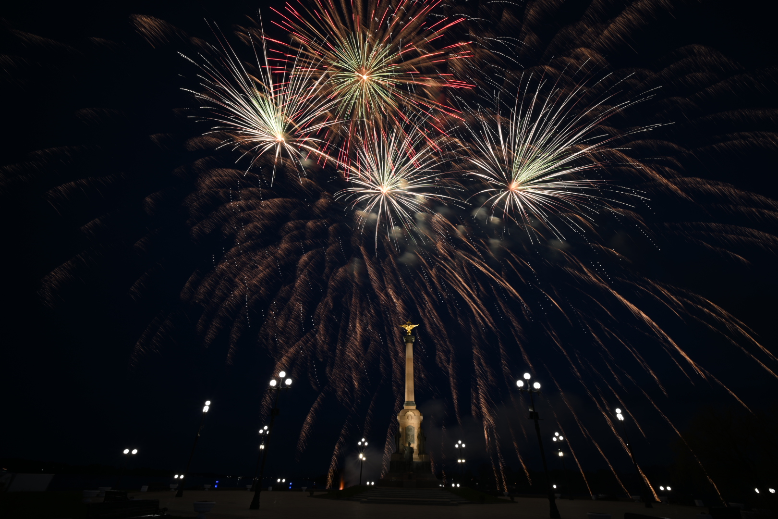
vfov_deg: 81.2
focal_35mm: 14
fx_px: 303
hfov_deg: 104.3
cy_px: 260
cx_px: 389
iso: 32
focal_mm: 14
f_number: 9
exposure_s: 1.6
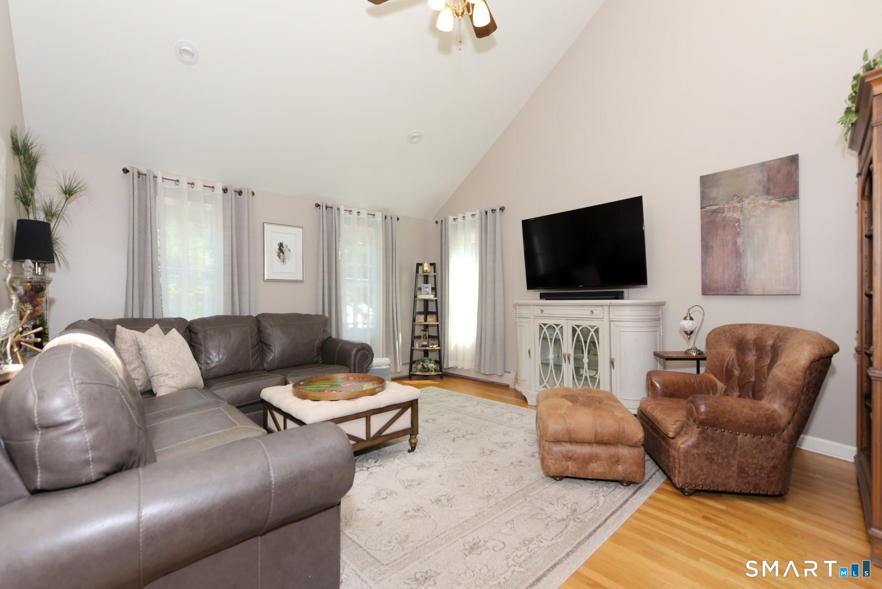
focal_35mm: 14
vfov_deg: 81.3
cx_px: 441
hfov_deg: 104.2
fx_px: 343
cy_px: 294
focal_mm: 14
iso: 400
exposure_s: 1/125
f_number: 7.1
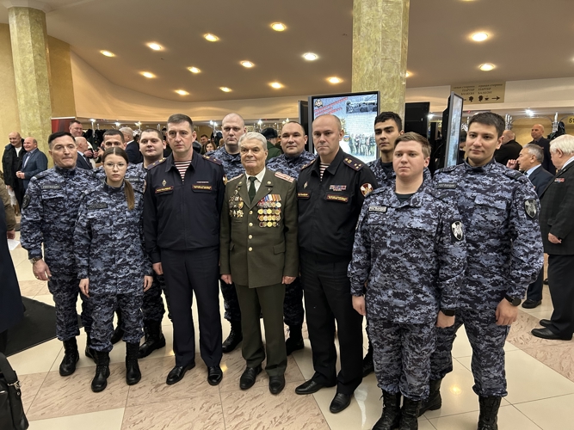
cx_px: 287
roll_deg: +0.7
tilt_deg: -9.1
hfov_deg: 67.3
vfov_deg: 53.0
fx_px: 431
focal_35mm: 26
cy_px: 215
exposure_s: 1/50
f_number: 1.5
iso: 250
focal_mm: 5.7
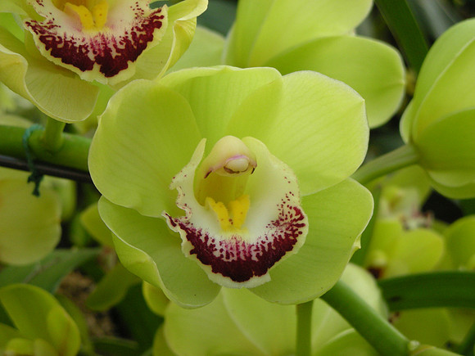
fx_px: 1441
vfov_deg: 14.1
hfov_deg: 18.7
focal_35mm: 105
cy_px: 178
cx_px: 238
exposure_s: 1/65
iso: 128
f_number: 4.7
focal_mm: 17.1
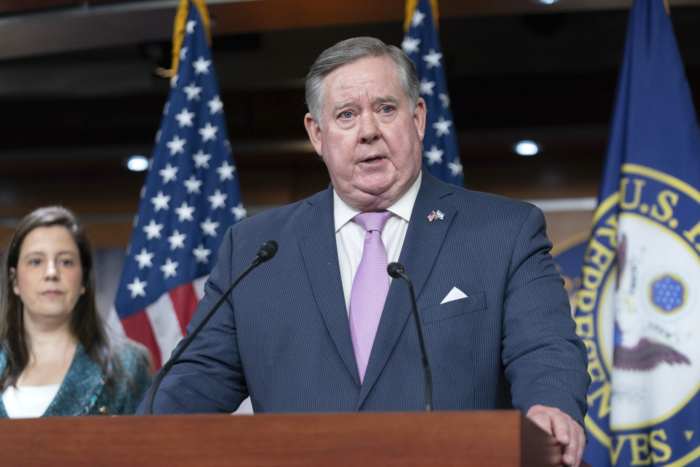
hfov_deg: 17.8
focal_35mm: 115
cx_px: 350
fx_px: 2236
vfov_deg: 11.9
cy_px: 234
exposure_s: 1/320
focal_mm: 115
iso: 2500
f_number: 3.5
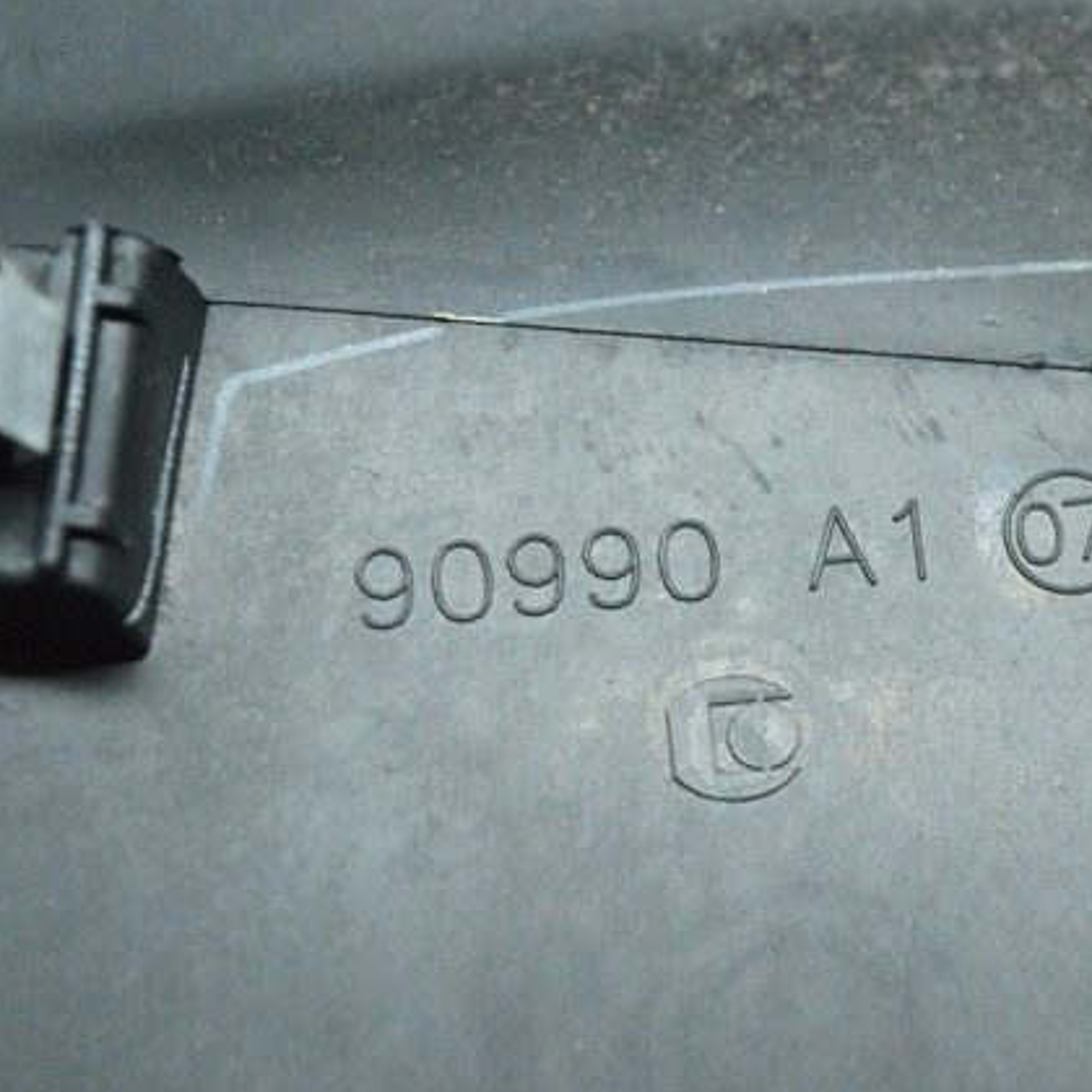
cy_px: 547
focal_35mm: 107
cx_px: 746
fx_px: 3806
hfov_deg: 16.3
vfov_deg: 16.3
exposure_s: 1/200
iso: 6400
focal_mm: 55
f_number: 5.6
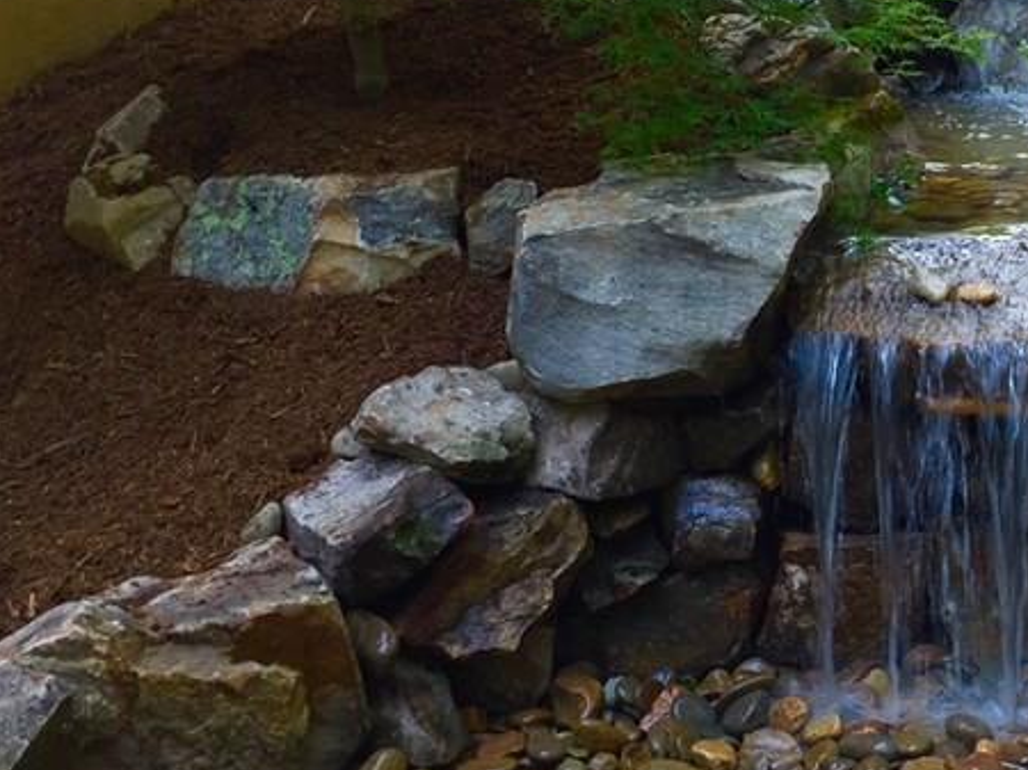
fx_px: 1959
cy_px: 222
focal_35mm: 66
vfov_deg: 22.1
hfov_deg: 28.2
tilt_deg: -11.2
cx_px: 943
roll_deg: +0.9
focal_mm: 4.15
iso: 32
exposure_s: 1/40
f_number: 2.2
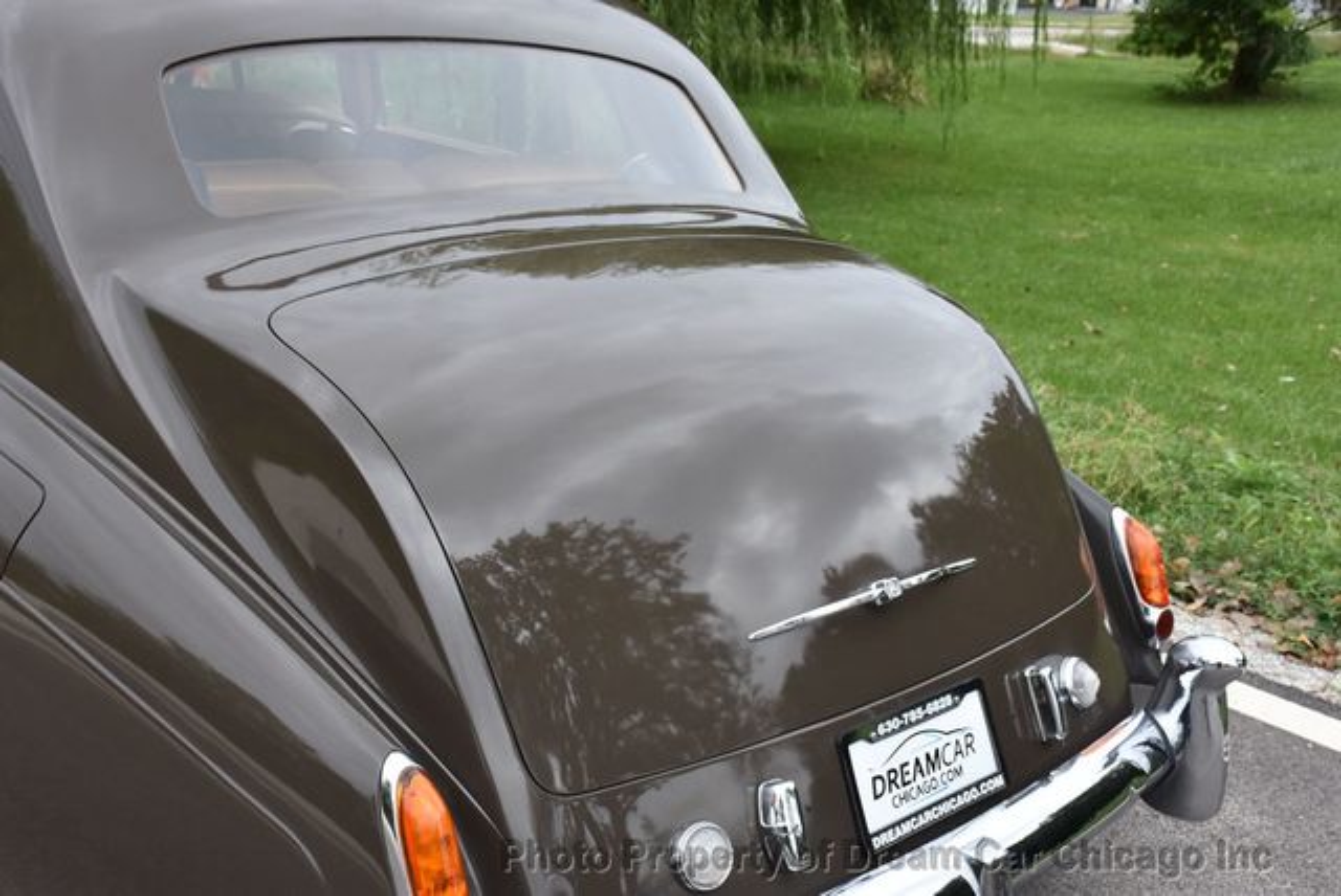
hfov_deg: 47.9
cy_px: 448
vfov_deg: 33.1
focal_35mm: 40
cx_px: 670
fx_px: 1510
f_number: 8
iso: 640
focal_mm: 27
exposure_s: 1/500
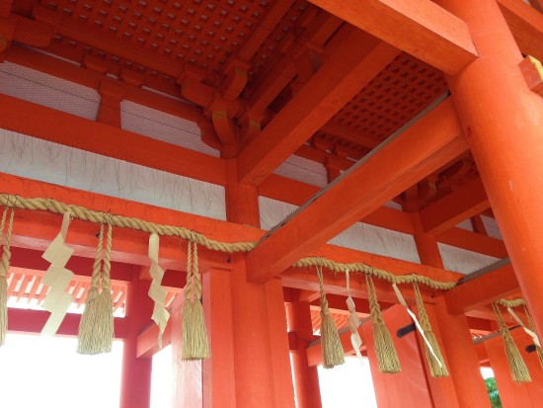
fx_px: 518
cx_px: 272
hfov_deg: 55.3
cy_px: 204
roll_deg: +5.8
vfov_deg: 43.0
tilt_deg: +30.9
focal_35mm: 33
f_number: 2.4
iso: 50
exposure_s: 1/30
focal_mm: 4.12
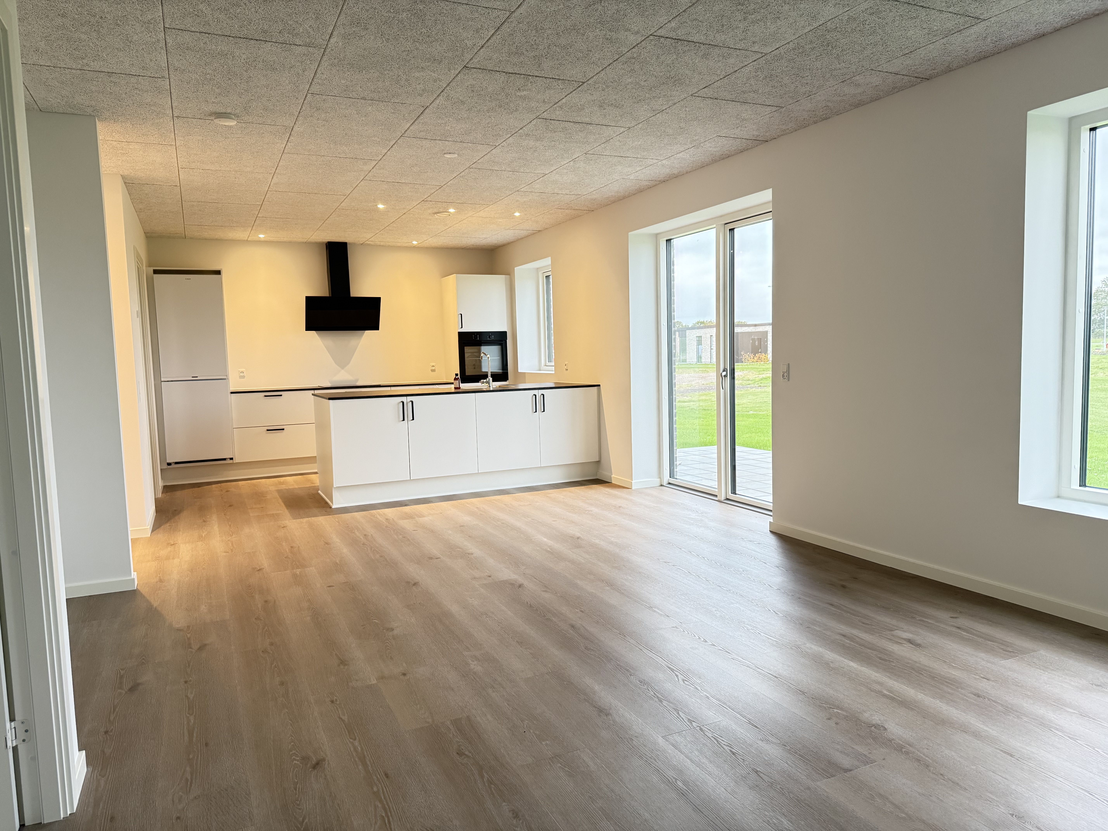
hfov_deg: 71.6
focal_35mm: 24
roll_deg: +1.2
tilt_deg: -4.9
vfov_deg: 56.8
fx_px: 768
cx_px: 554
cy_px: 416
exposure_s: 1/50
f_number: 1.78
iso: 500
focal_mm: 6.76
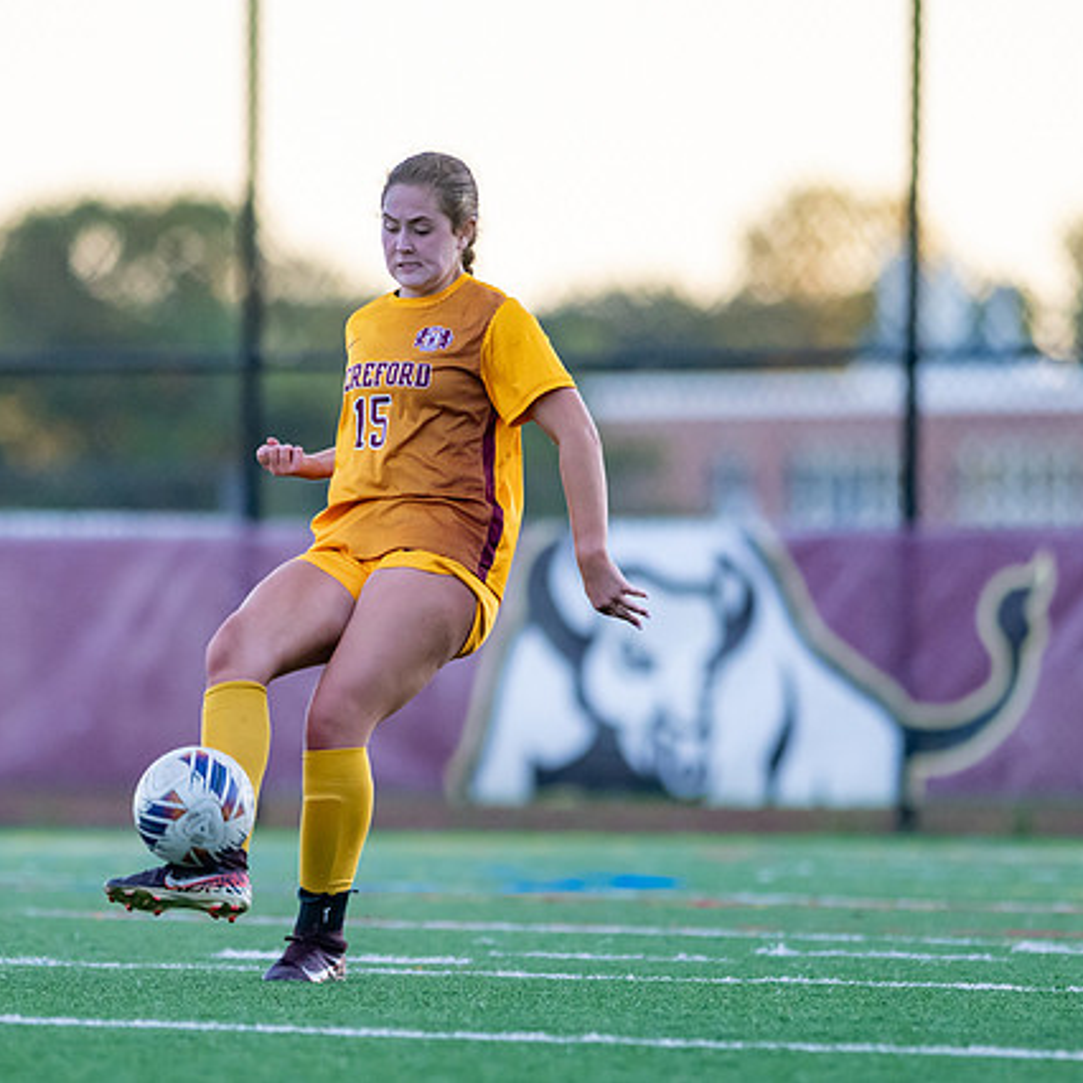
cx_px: 316
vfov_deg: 3.0
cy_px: 658
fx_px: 20742
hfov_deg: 3.0
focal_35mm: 586
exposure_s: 1/1600
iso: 1600
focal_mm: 300
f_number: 2.8
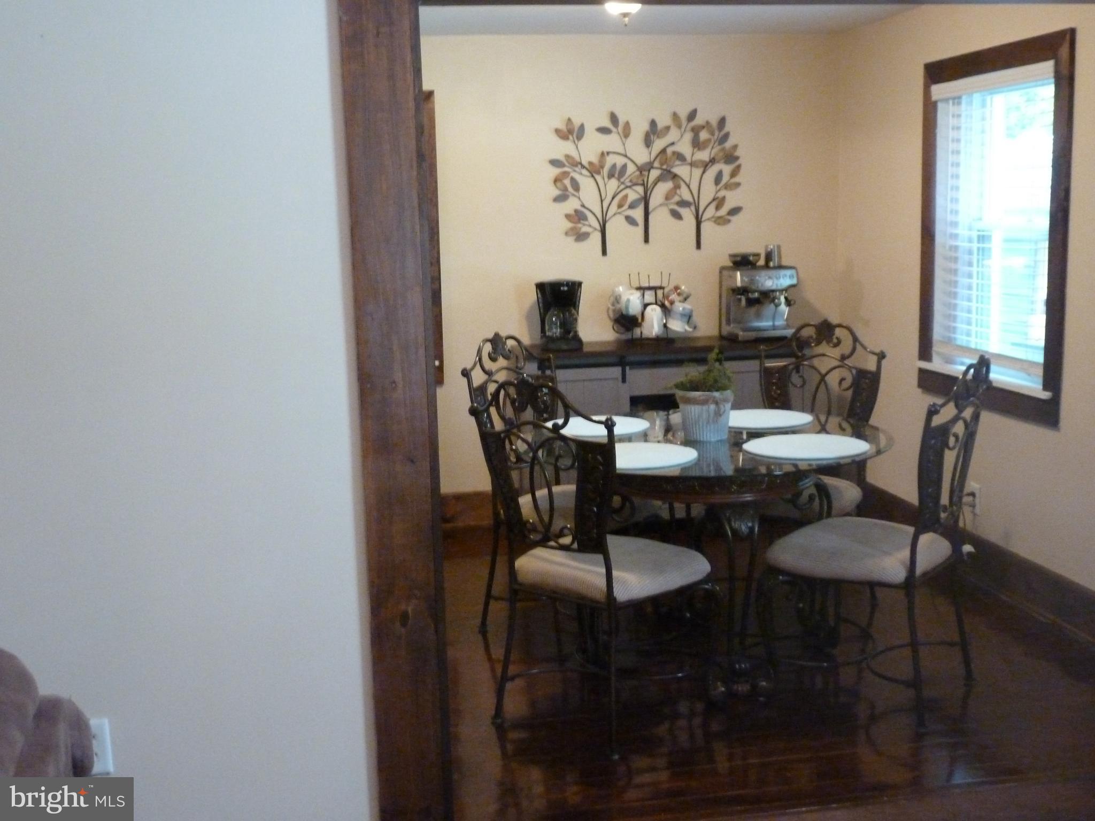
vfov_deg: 37.7
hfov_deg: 49.0
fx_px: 1202
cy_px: 410
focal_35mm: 38
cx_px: 548
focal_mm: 6.8
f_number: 3.8
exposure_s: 1/15
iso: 800
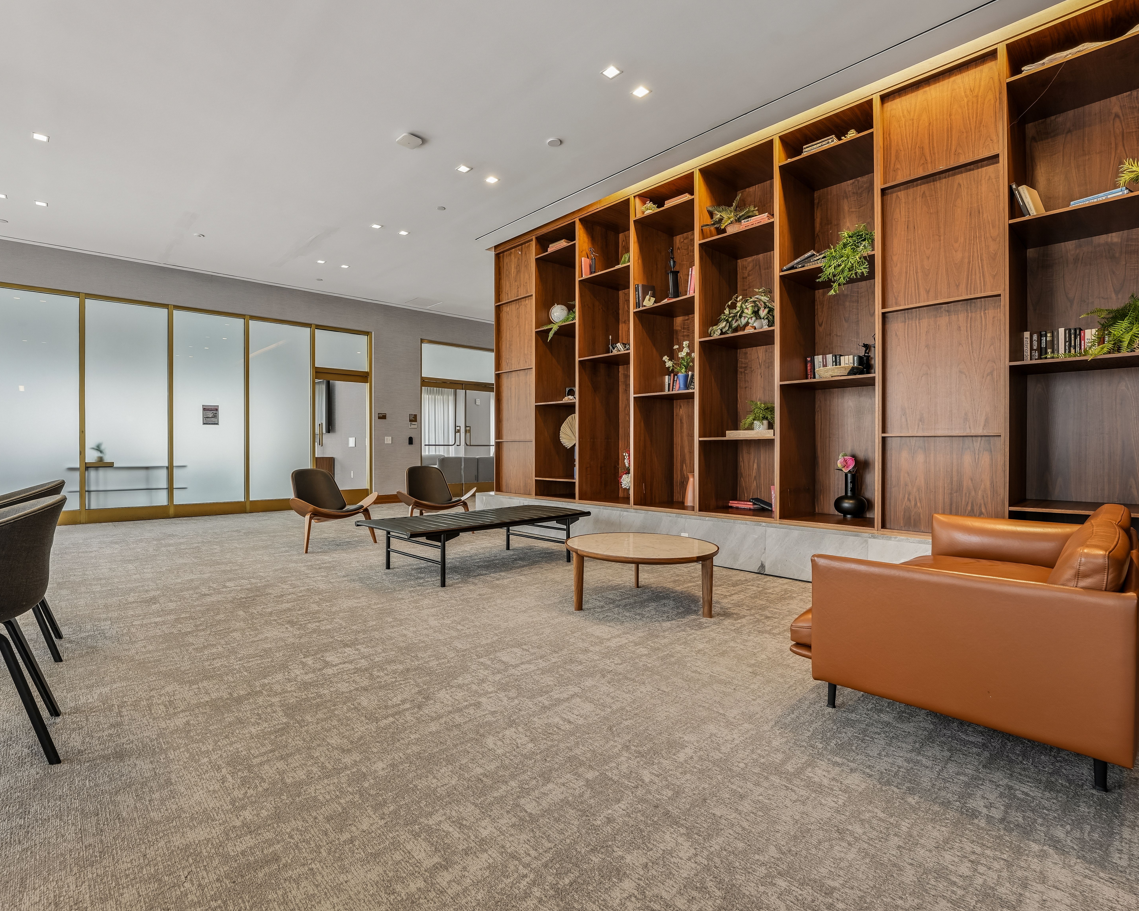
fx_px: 539
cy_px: 449
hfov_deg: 92.8
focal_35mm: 16
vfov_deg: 80.4
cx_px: 508
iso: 160
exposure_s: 1/5
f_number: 8
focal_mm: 14
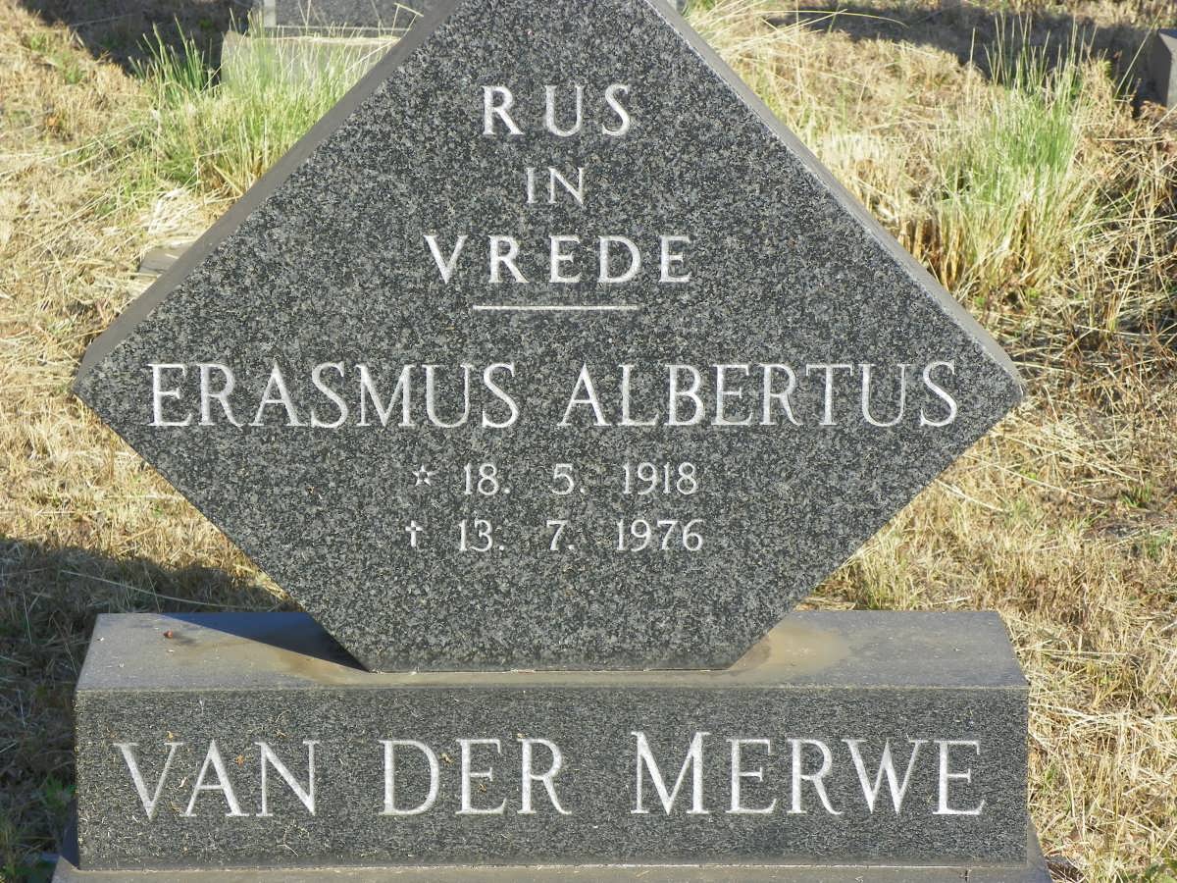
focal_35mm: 123
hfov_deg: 16.0
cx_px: 588
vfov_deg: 12.0
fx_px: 4182
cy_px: 442
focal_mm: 21.9
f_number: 4
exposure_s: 1/200
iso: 64
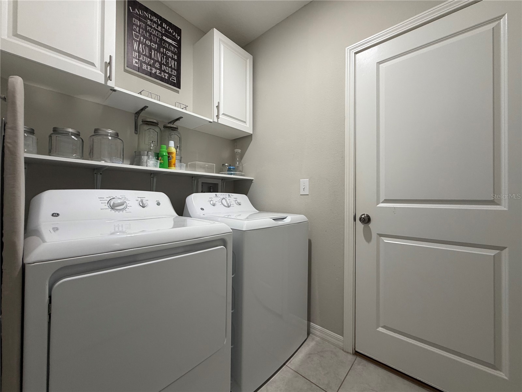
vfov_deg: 85.7
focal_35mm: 14
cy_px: 196
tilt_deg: +0.0
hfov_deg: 102.1
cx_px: 261
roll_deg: -1.0
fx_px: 211
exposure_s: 1/60
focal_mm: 2.22
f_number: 2.2
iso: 200
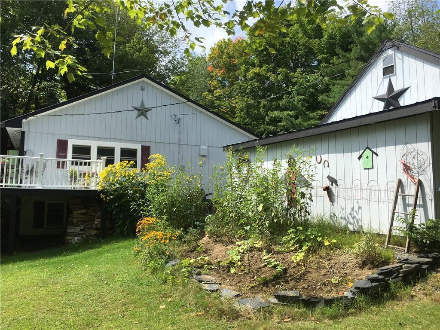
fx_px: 369
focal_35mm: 29
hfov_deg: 61.7
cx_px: 220
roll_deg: -1.6
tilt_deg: +6.8
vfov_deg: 48.2
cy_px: 165
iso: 25
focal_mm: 4.15
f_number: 2.2
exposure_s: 1/1350
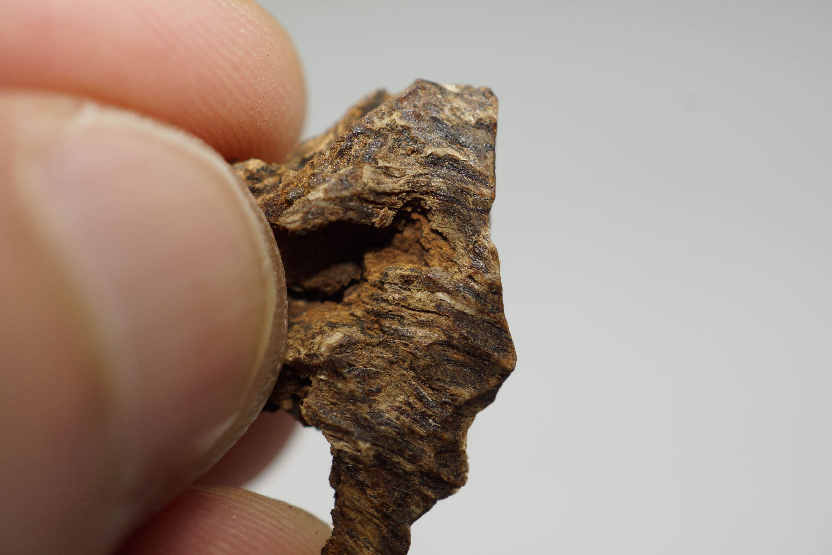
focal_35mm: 45
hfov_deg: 43.6
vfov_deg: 29.9
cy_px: 278
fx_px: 1040
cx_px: 416
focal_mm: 30
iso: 100
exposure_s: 1/160
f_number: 4
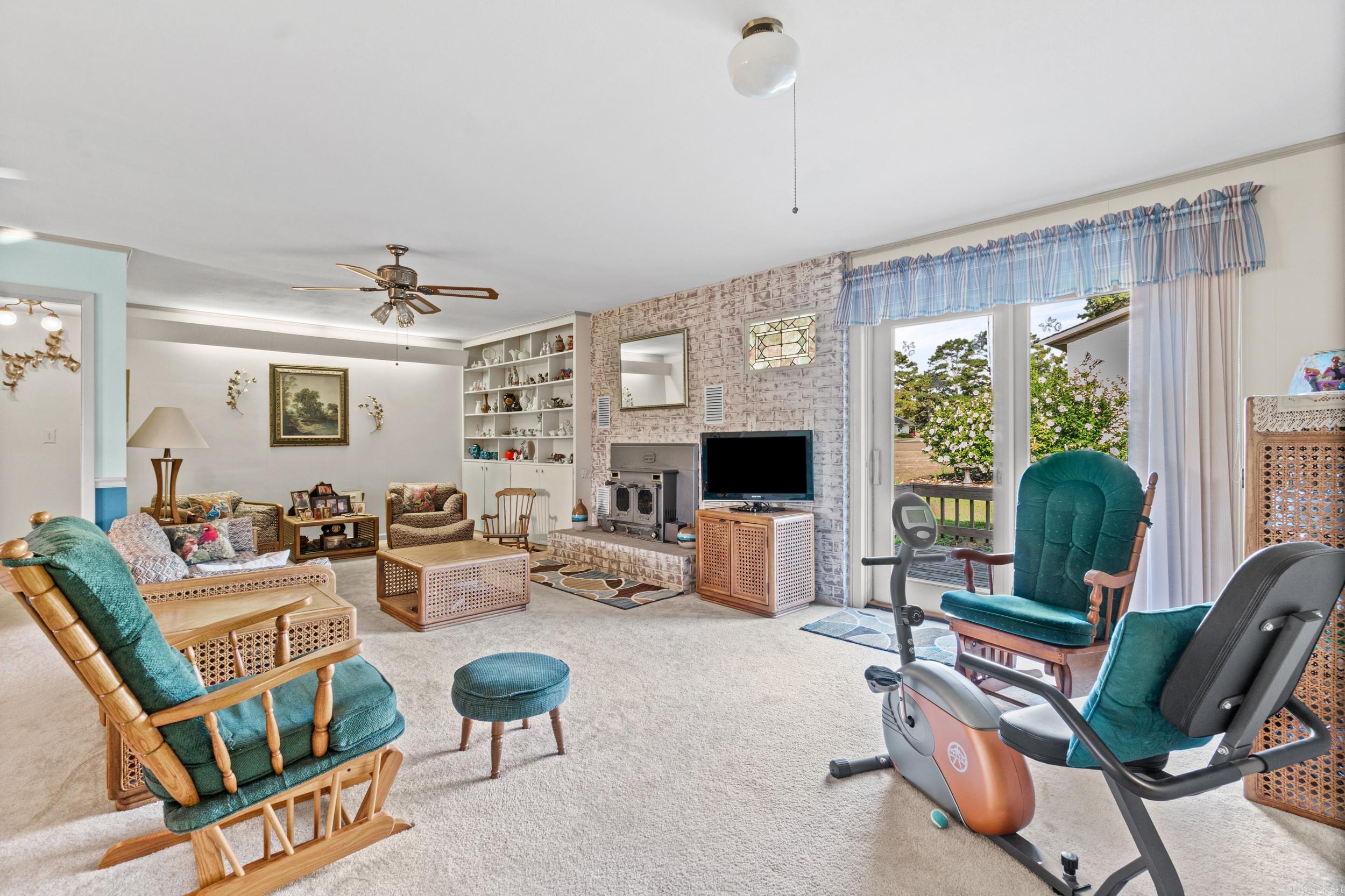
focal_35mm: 16
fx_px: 616
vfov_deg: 72.0
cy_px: 448
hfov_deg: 95.0
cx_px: 672
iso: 250
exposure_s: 1/1.67
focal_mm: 11
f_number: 9
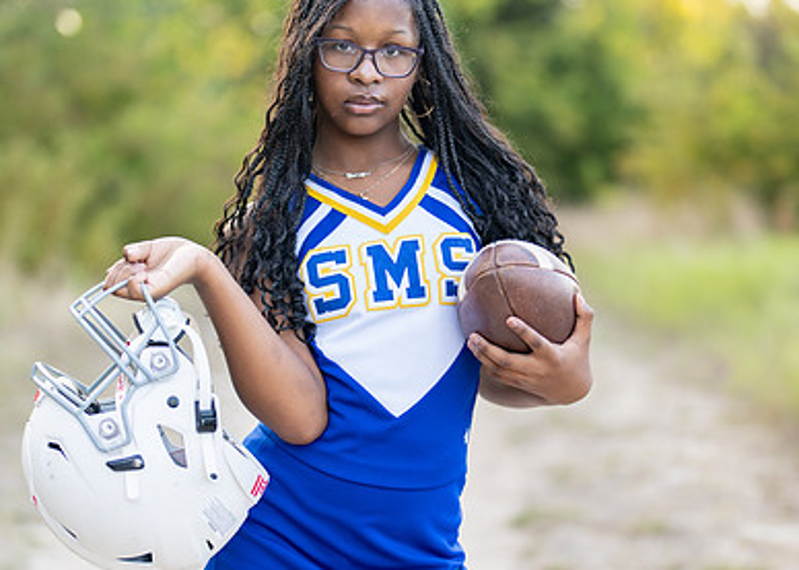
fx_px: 1929
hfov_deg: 23.4
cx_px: 381
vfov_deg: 16.8
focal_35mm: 85
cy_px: 315
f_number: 1.2
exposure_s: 1/500
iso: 100
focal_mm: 50
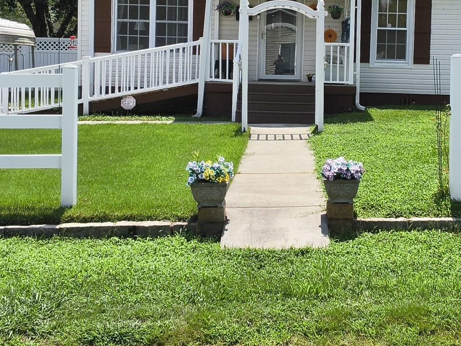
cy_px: 69
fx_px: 773
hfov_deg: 33.0
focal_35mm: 58
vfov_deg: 24.8
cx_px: 293
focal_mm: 2.87
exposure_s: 1/2083
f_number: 2
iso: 32
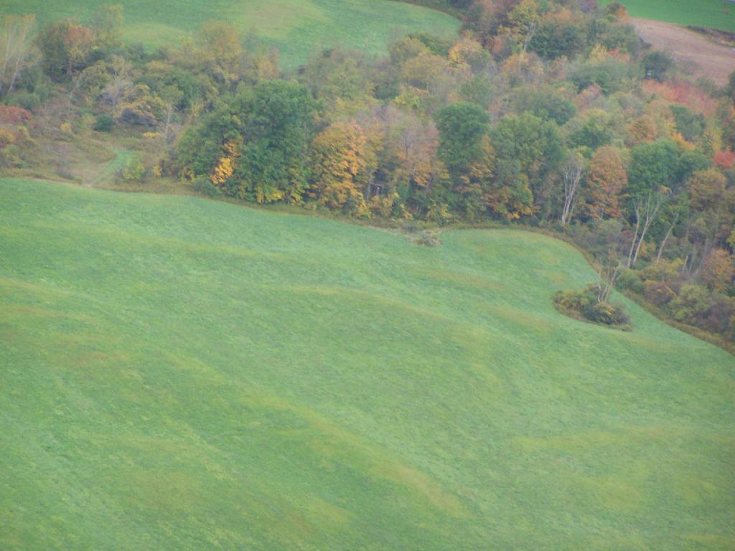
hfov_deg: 7.7
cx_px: 368
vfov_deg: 5.8
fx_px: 5478
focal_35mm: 258
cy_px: 276
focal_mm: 42.8
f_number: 3.6
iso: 200
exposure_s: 1/200
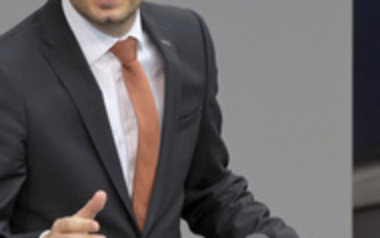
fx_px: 9513
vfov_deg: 1.4
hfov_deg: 2.3
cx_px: 175
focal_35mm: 918
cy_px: 134
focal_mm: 380
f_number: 5.6
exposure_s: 1/400
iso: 8000
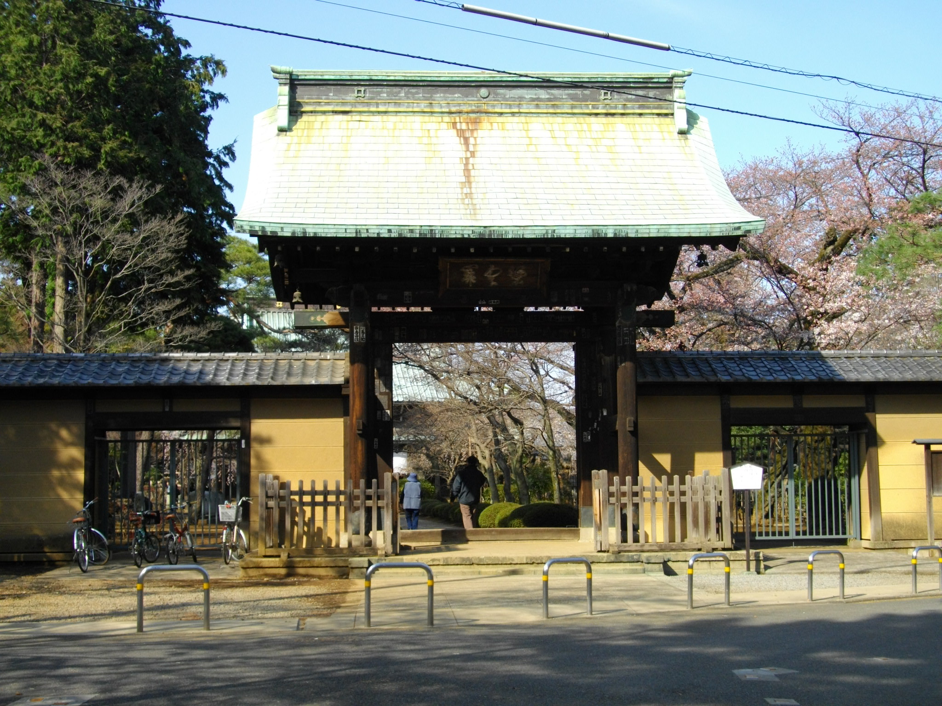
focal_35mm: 50
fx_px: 1361
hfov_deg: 38.2
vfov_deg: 29.1
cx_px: 471
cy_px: 353
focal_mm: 8.8
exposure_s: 1/400
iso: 100
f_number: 3.6
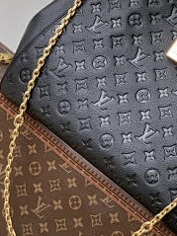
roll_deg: -31.9
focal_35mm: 109
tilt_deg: -5.9
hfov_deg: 13.4
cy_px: 25
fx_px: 744
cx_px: 163
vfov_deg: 17.8
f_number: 2.4
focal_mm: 6
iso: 16
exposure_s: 1/122
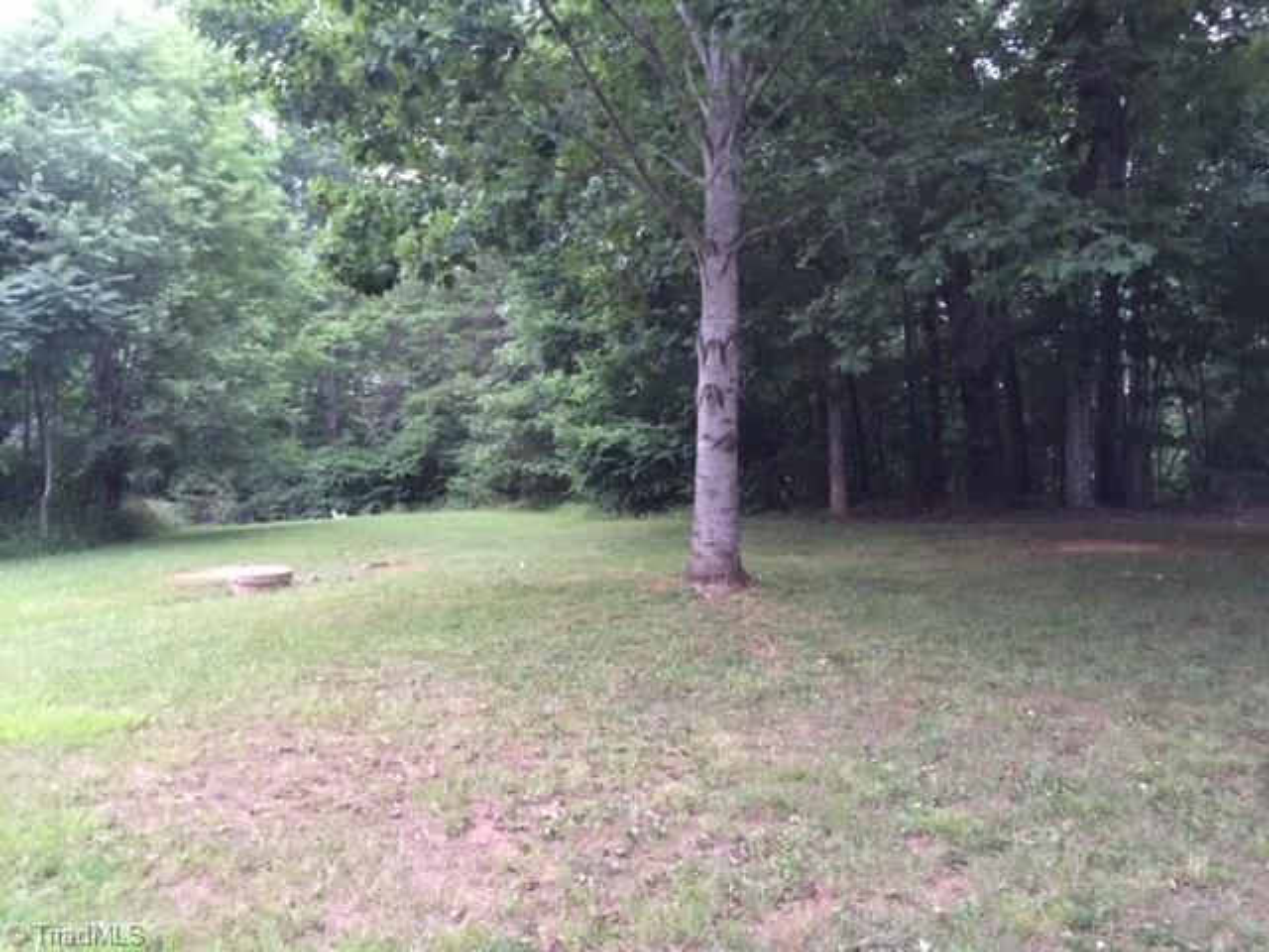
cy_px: 476
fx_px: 1063
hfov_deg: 61.7
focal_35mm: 29
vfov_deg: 48.2
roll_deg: -2.1
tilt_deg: +0.6
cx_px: 634
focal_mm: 4.15
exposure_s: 1/4
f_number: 2.2
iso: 100
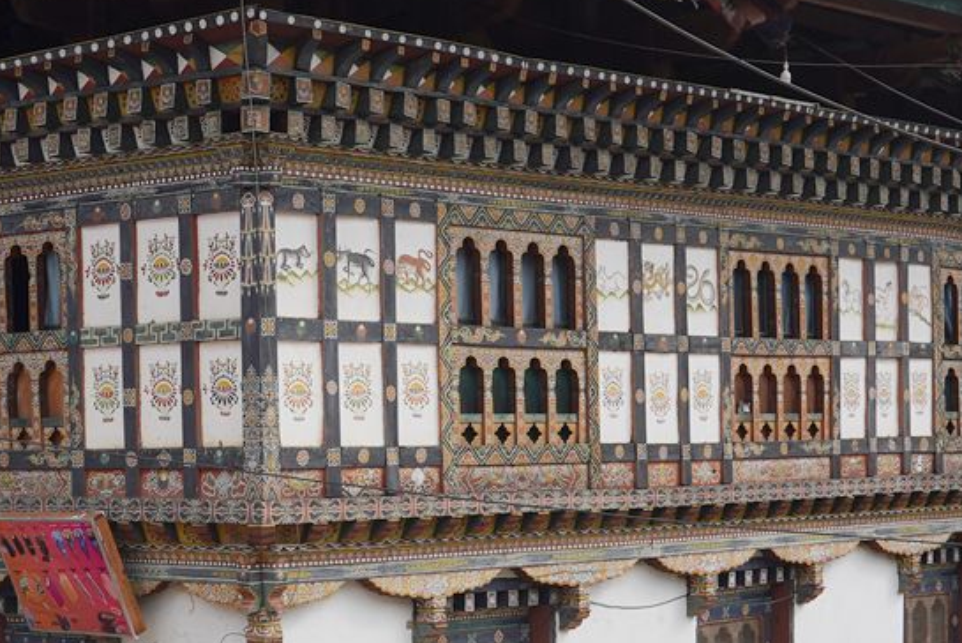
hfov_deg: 23.0
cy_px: 417
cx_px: 282
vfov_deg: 15.5
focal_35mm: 88
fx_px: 2353
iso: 100
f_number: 14
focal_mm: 24
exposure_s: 1/100
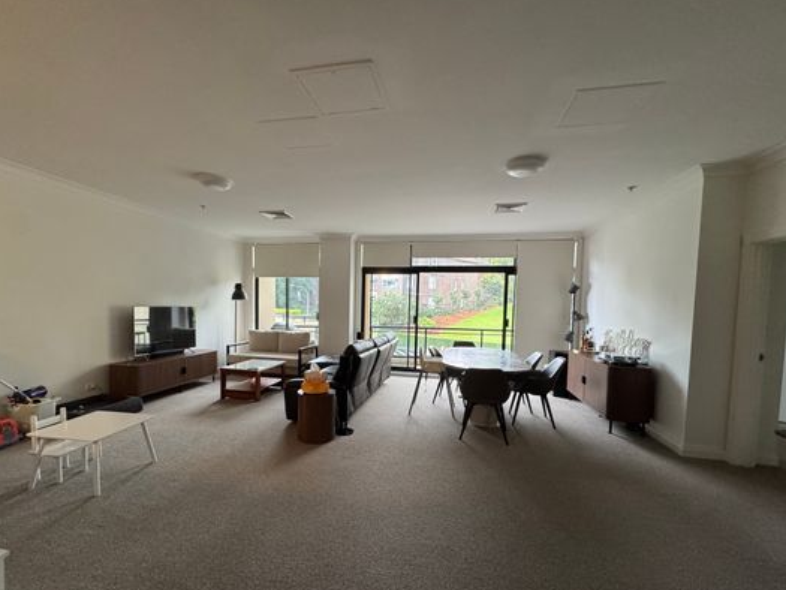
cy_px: 326
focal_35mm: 16
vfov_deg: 77.9
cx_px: 373
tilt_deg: -3.3
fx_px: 363
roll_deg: -0.3
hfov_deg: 94.4
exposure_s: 1/67
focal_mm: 2.22
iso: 320
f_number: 2.2
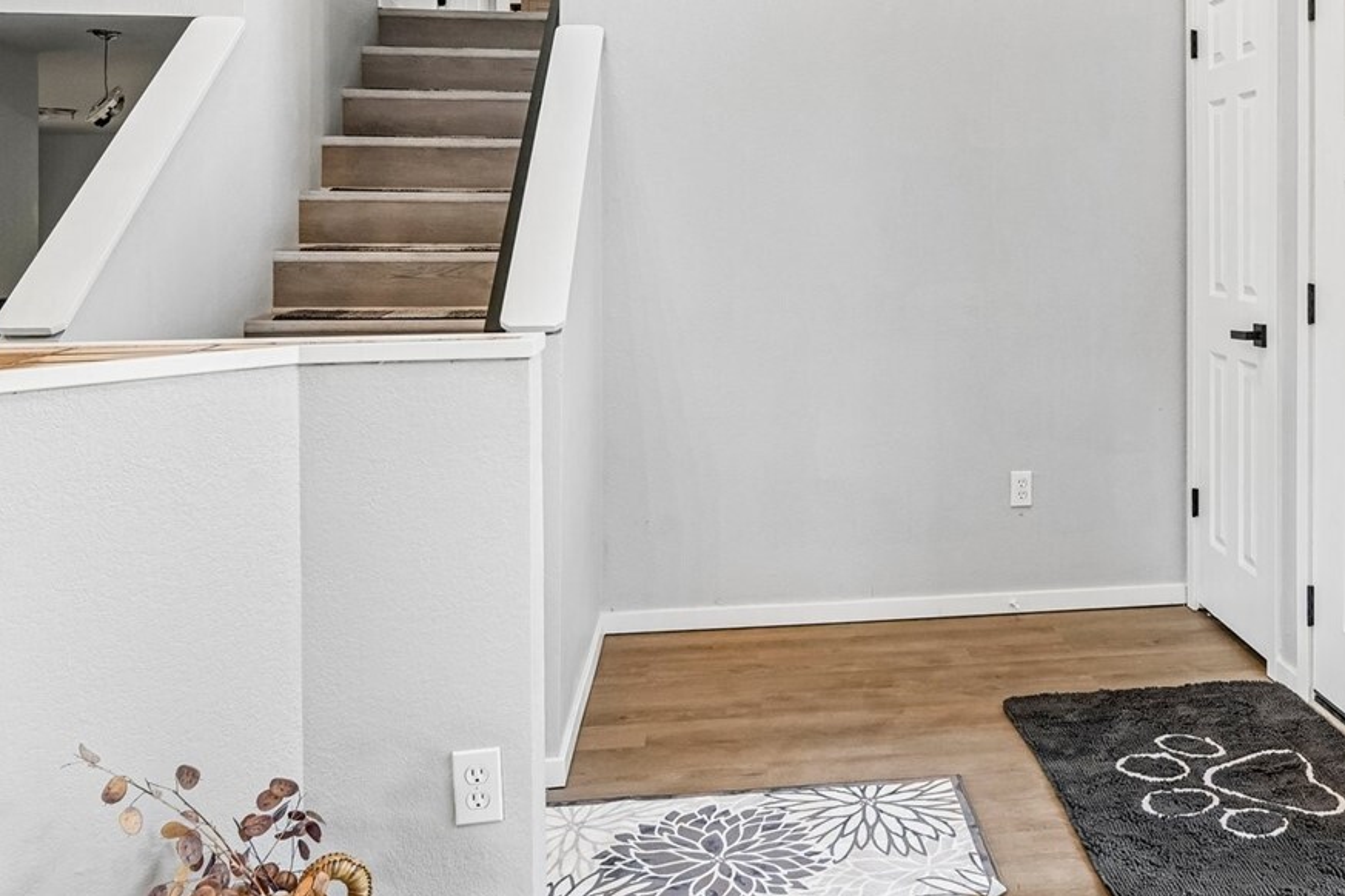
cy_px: 218
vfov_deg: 36.9
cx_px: 950
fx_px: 1308
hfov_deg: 52.8
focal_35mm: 35
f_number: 8
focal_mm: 18
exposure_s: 1/20
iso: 400
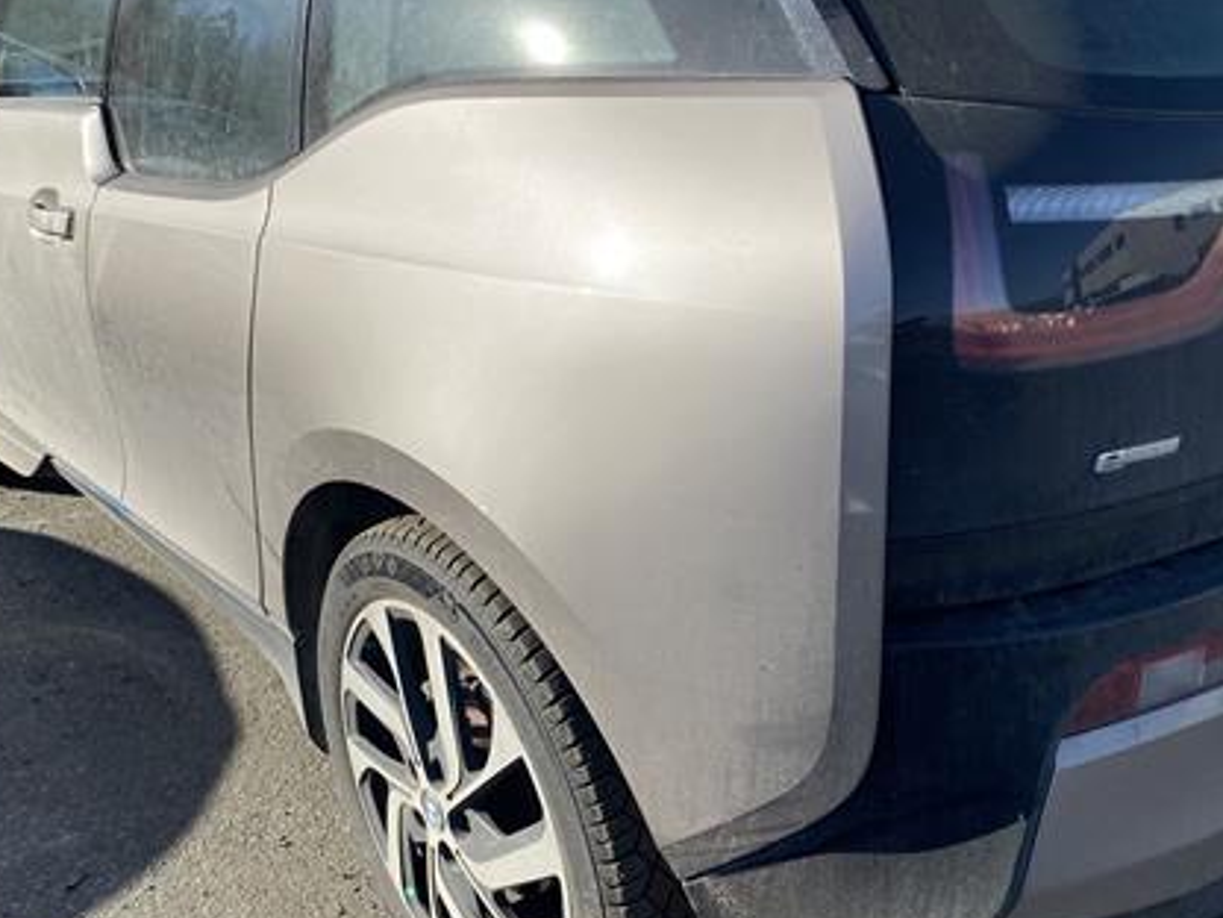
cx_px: 473
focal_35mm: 40
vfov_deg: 35.9
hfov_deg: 46.5
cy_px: 485
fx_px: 1413
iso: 32
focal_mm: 4.25
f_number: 1.8
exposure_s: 1/3125
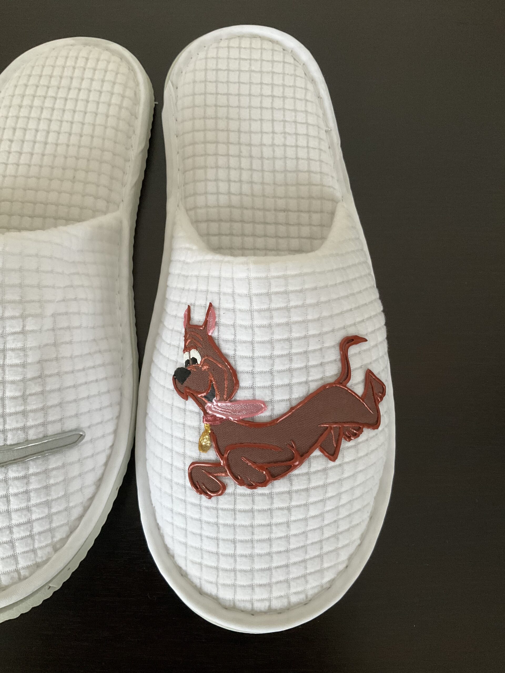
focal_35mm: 29
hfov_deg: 48.2
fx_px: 564
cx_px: 252
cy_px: 336
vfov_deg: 61.7
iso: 320
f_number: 1.8
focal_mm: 3
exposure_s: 1/48
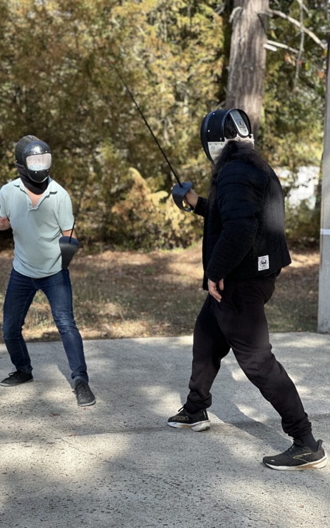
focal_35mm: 82
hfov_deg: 15.9
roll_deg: -0.9
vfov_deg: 25.2
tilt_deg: -2.9
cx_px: 150
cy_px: 263
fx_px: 1180
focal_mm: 9
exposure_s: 1/121
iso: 32
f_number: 2.8
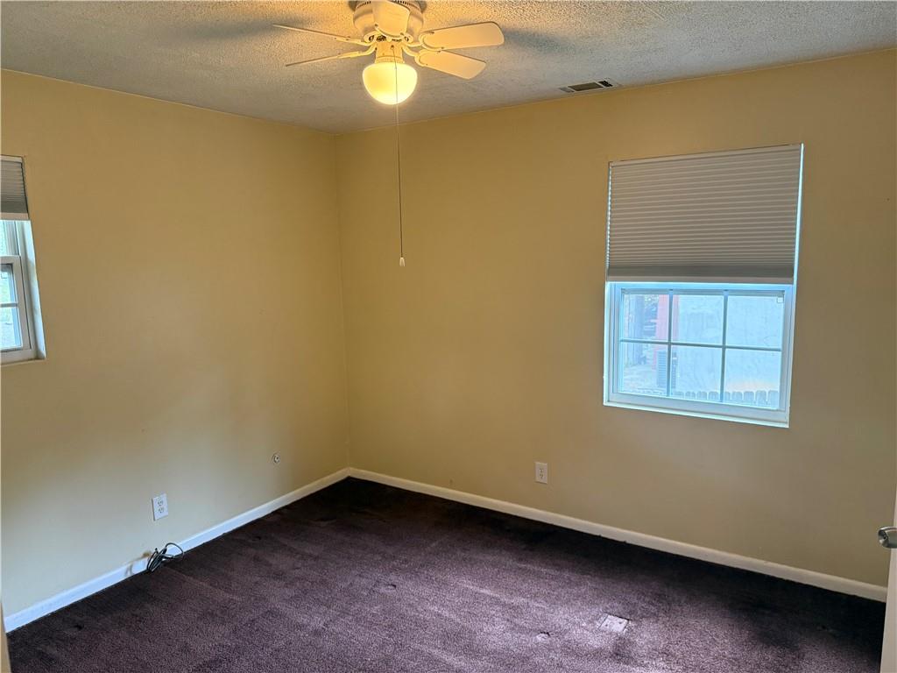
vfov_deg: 56.8
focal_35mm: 24
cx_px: 448
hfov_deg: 71.6
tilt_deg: -8.2
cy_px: 336
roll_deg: +0.4
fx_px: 622
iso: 500
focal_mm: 6.76
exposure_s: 1/60
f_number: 1.78
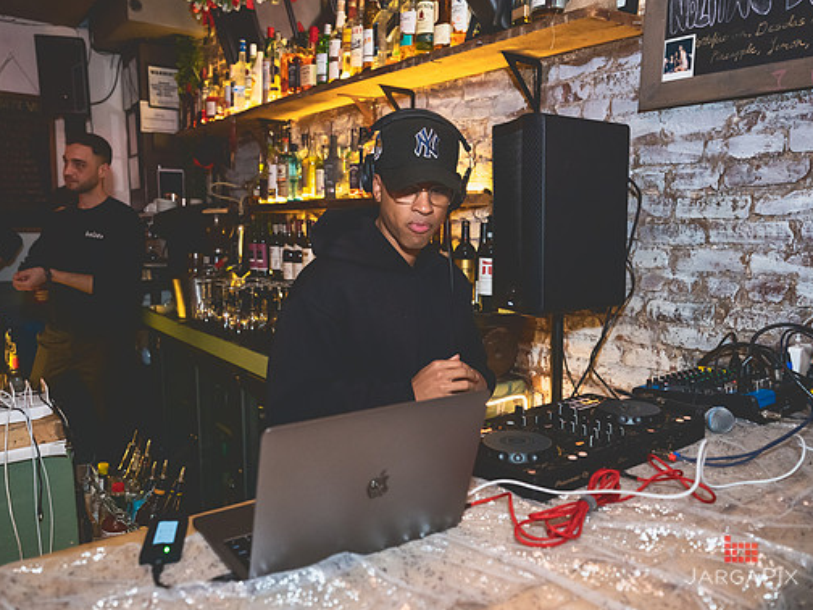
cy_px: 311
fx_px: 658
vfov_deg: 49.7
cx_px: 390
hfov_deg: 63.4
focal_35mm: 28
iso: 3200
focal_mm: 24
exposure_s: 1/100
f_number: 3.2
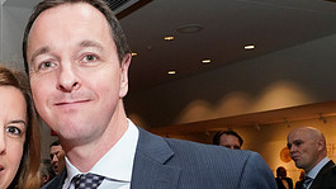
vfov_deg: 21.3
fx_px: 490
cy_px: 173
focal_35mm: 55
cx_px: 23
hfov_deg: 35.3
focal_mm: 24
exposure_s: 1/125
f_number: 8
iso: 5000
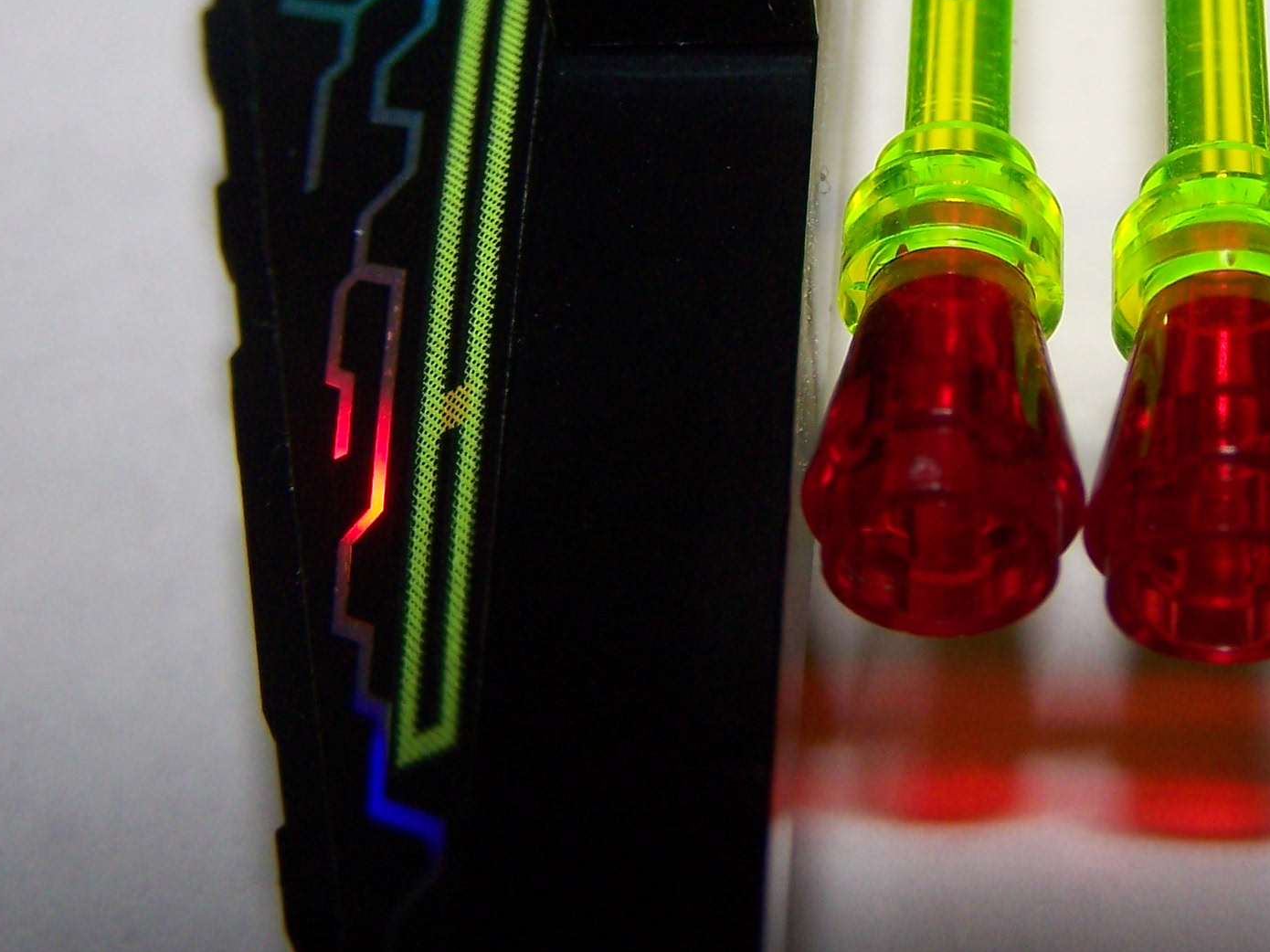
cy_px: 143
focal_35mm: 84
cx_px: 987
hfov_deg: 23.0
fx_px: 3081
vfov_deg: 17.4
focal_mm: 6.3
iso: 80
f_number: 2.8
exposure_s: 1/60
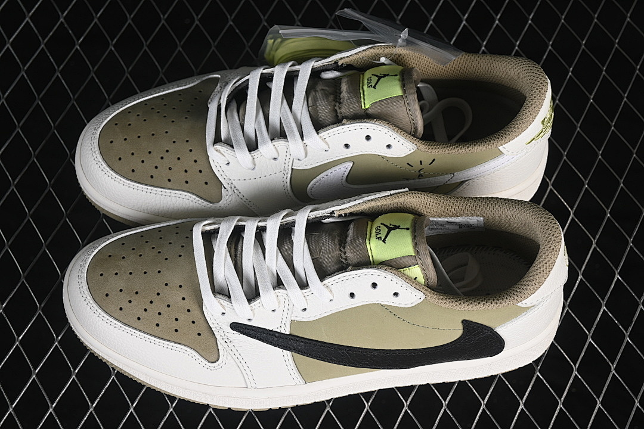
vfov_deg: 18.2
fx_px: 1342
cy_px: 214
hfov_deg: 27.0
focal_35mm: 75
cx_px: 322
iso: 160
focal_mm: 50
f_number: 7.1
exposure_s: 1/80
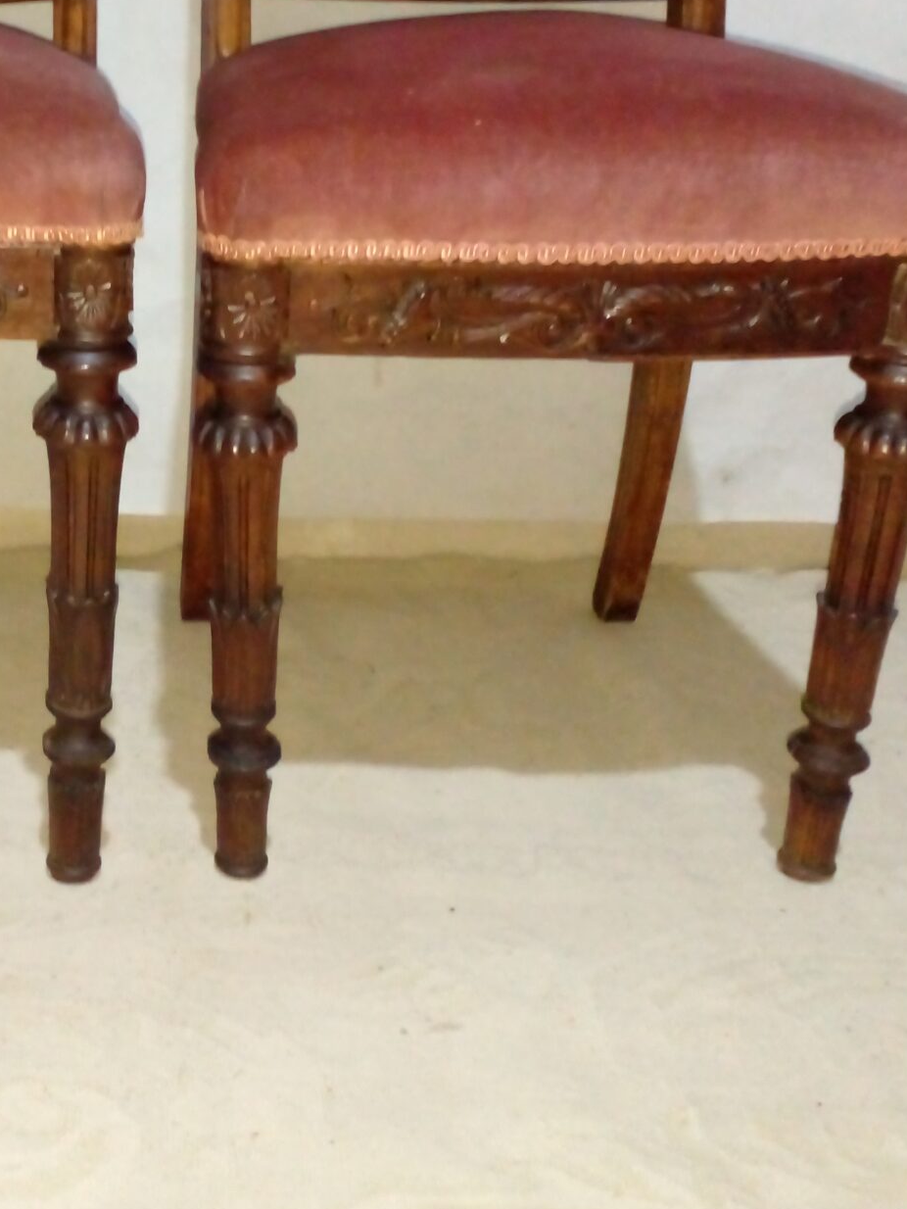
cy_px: 369
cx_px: 119
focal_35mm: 56
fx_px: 1956
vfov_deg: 33.9
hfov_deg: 25.4
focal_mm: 3.6
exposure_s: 1/20
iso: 500
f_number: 1.9
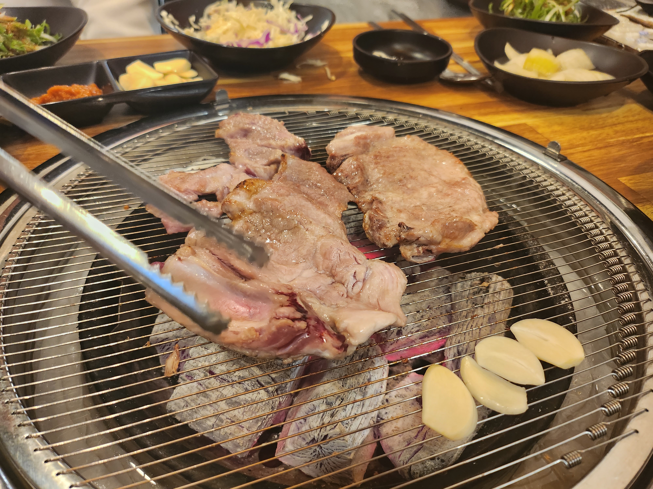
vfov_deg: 56.8
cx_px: 326
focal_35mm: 24
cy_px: 244
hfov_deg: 71.6
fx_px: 453
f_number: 1.8
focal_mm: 5
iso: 640
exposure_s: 1/120
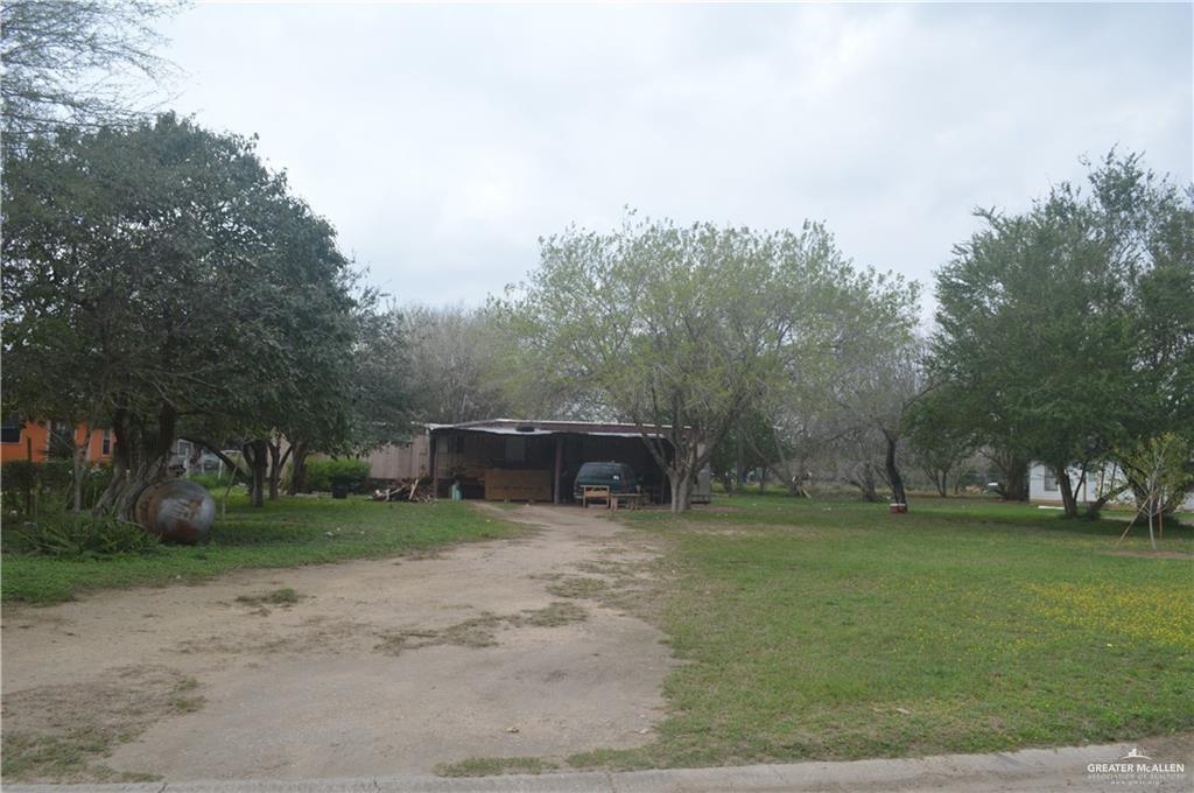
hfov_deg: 67.4
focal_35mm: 27
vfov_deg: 47.8
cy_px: 396
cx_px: 597
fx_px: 894
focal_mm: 18
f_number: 7.1
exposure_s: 1/200
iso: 100
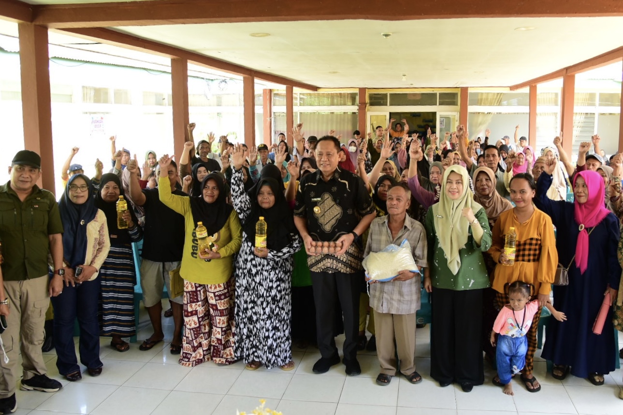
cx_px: 312
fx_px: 415
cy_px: 208
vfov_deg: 53.1
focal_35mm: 24
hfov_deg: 73.8
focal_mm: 24
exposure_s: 1/160
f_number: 4.5
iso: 1000
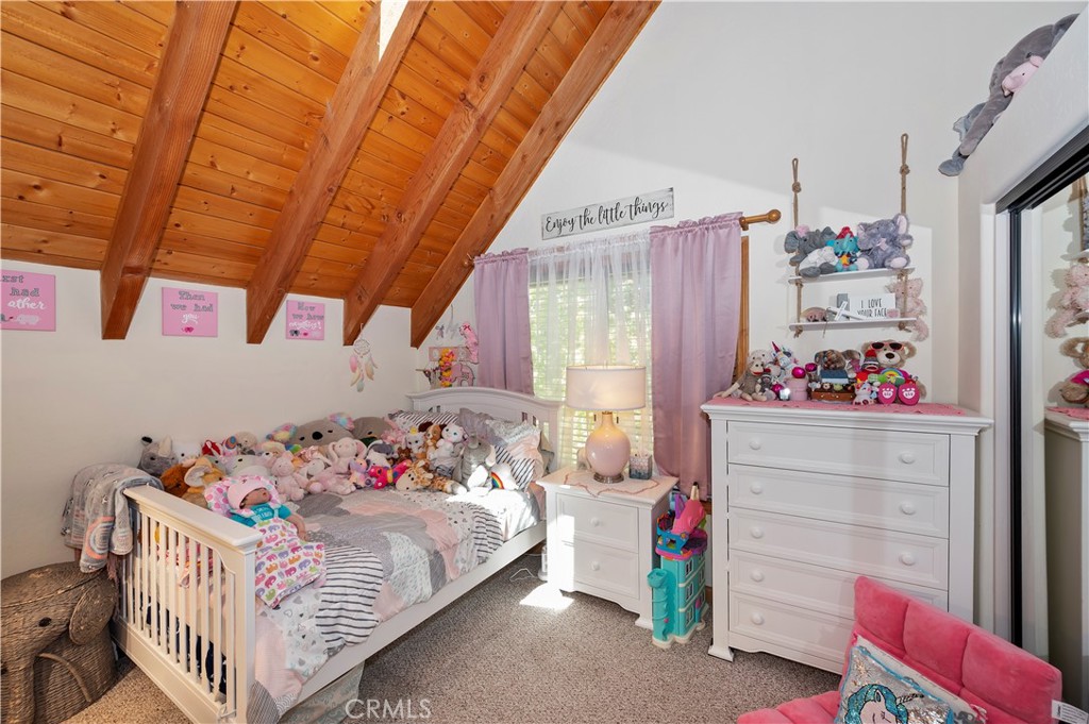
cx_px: 544
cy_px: 362
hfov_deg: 104.3
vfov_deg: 81.1
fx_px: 423
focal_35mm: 14
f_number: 8
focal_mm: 14
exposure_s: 1/20
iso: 400
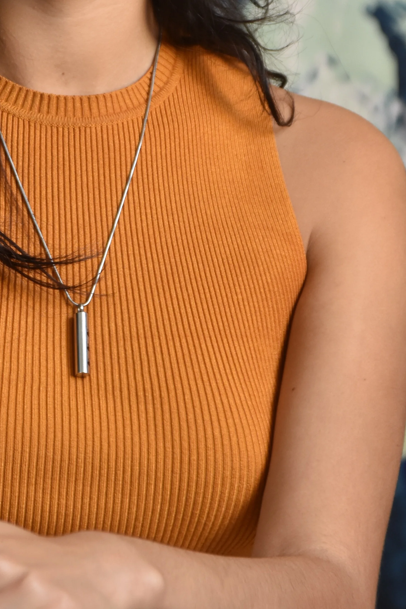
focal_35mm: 235
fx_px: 3976
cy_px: 51
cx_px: 63
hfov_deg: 5.8
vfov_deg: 8.7
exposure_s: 1/40
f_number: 4
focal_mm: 70
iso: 800
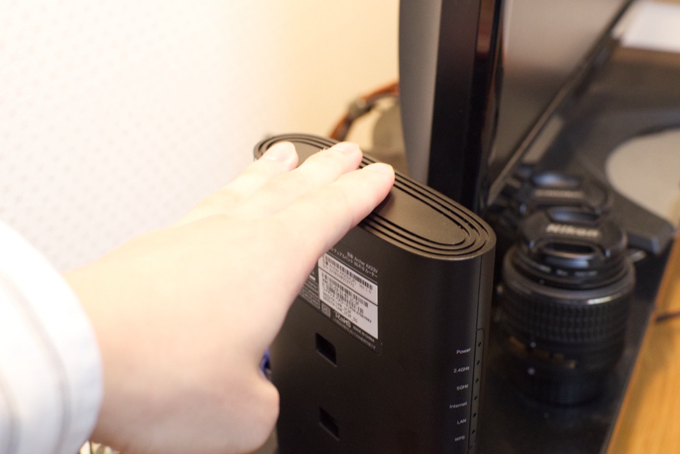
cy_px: 227
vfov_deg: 25.8
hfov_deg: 37.9
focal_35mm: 52
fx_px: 992
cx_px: 340
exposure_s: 1/125
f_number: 5.6
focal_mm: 35
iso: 1600
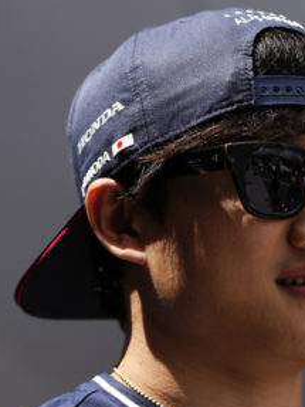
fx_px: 2069
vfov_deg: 11.2
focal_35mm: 176
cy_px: 306
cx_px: 254
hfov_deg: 8.4
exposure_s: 1/2000
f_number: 2.8
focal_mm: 70
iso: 160
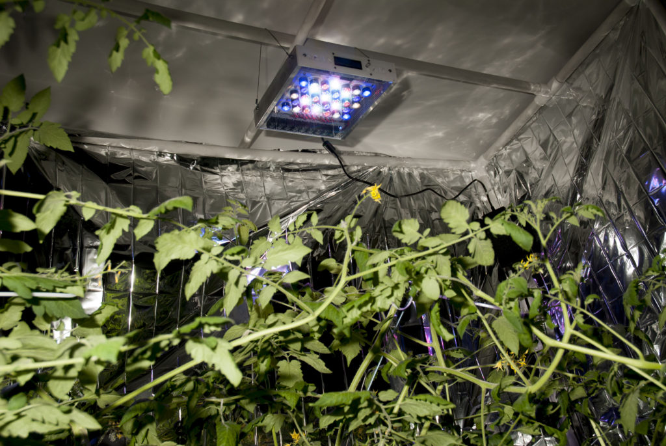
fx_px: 667
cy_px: 223
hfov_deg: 53.1
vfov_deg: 37.0
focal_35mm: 36
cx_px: 333
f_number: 5.6
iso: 125
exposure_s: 1/250
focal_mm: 24
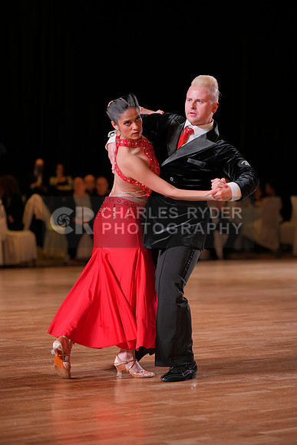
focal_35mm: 111
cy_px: 222
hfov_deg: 12.3
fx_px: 1373
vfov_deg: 18.4
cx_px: 148
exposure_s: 1/320
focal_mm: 111
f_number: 2.8
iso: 500
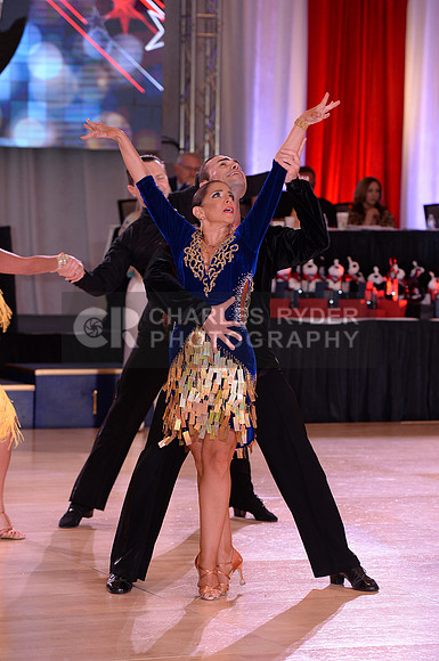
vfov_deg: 14.2
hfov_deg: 9.4
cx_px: 220
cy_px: 330
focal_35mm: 145
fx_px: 2660
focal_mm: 145
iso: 1600
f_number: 4.5
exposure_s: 1/250
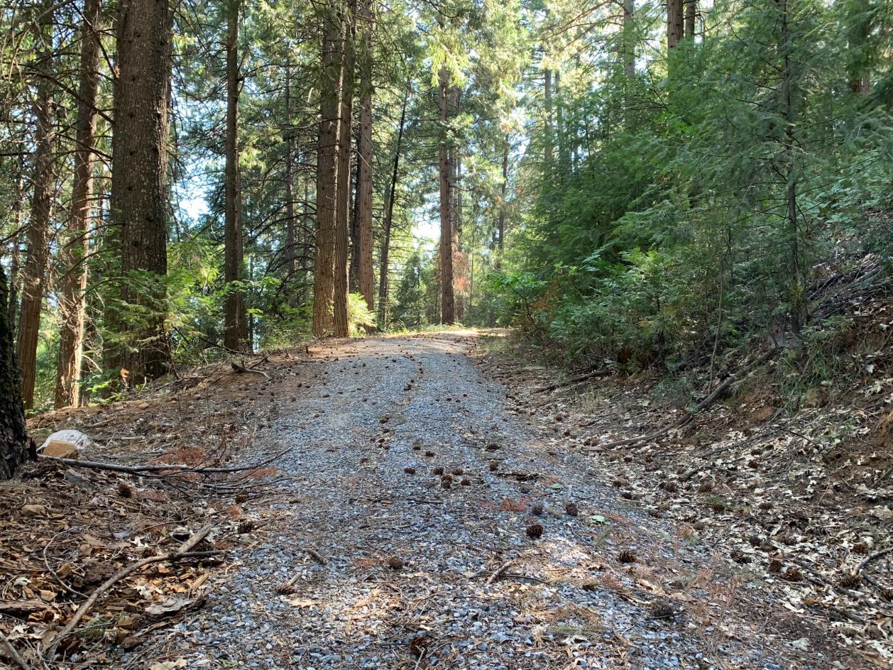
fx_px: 800
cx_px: 414
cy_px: 371
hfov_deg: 58.3
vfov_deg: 45.4
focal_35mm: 31
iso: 100
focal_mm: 4.25
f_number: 1.8
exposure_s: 1/92
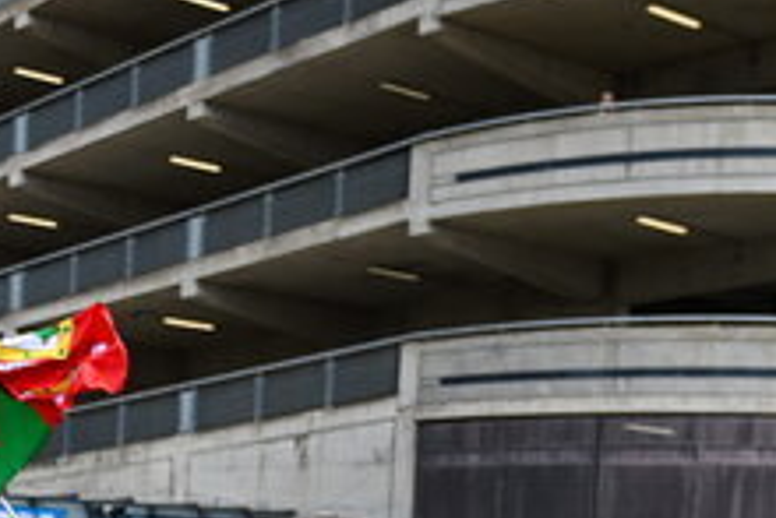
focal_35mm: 79
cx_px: -254
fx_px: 1704
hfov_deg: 22.7
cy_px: 707
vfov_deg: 16.2
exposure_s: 1/4000
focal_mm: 17
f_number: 2.8
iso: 250
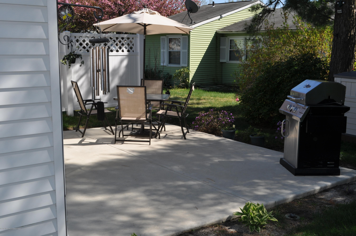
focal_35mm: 39
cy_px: 118
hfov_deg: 49.6
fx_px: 385
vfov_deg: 34.1
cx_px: 178
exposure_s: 1/200
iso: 200
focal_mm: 26
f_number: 11
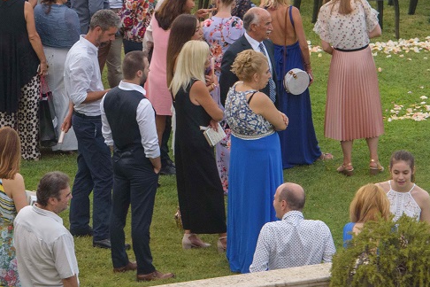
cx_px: 196
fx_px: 3917
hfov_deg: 6.3
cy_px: -5
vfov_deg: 4.2
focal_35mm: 328
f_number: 8
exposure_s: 1/320
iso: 1000
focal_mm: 145
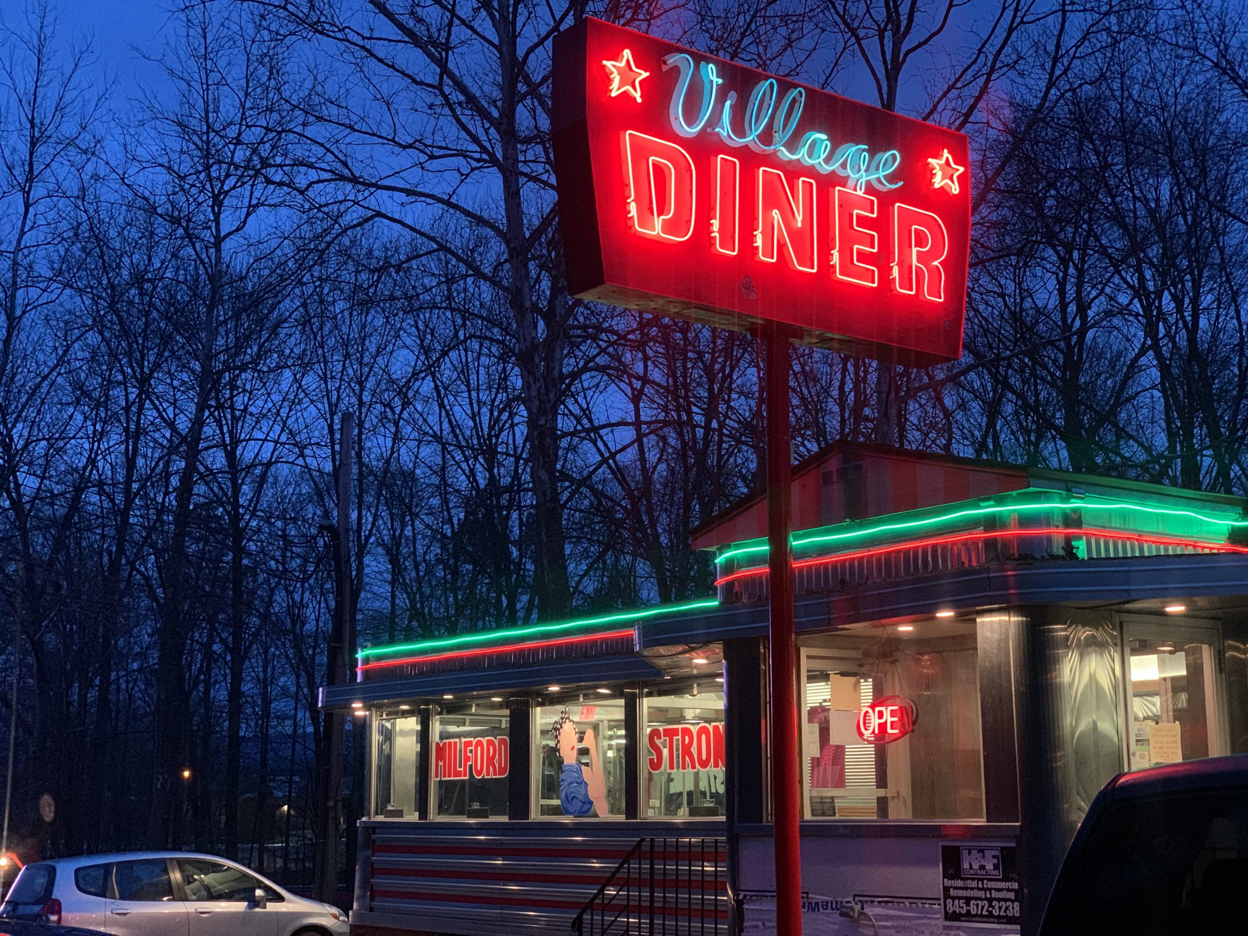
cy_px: 468
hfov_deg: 36.8
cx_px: 624
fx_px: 1875
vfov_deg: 28.0
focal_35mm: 52
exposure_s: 1/60
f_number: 2.4
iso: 400
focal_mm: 6
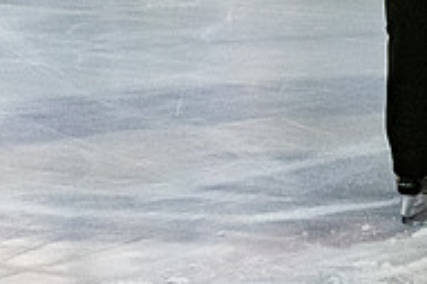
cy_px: -221
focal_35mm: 468
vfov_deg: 2.9
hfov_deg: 4.4
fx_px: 5546
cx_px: 523
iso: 2500
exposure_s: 1/800
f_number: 3.2
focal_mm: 70
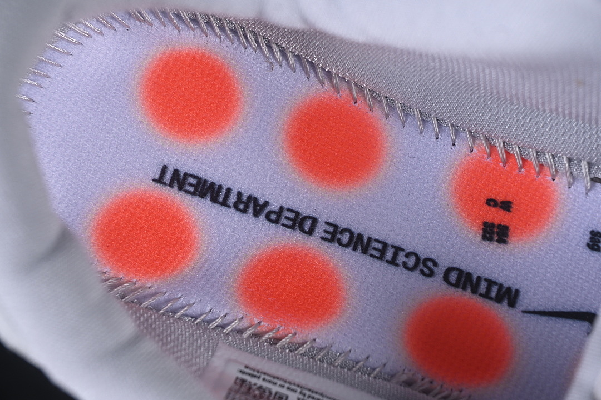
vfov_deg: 18.2
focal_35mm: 75
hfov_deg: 27.0
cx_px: 300
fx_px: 1252
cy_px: 200
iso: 160
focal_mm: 50
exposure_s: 1/60
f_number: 7.1
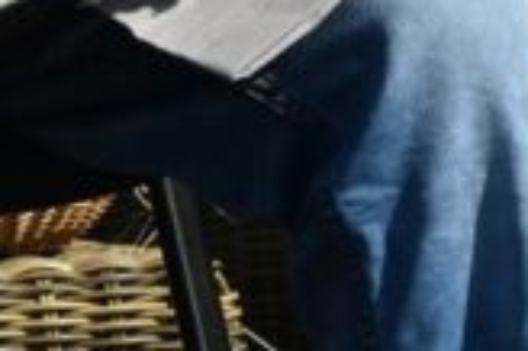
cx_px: -3
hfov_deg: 4.5
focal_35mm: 463
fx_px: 6784
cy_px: -581
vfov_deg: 2.9
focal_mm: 74
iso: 2000
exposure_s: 1/2500
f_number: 13
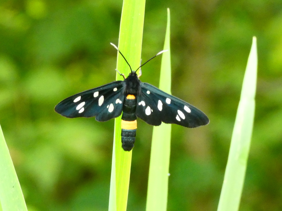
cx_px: 141
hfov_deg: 10.5
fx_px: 1540
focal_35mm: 189
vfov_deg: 7.9
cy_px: 106
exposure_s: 1/80
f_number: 5.5
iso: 640
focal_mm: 33.9
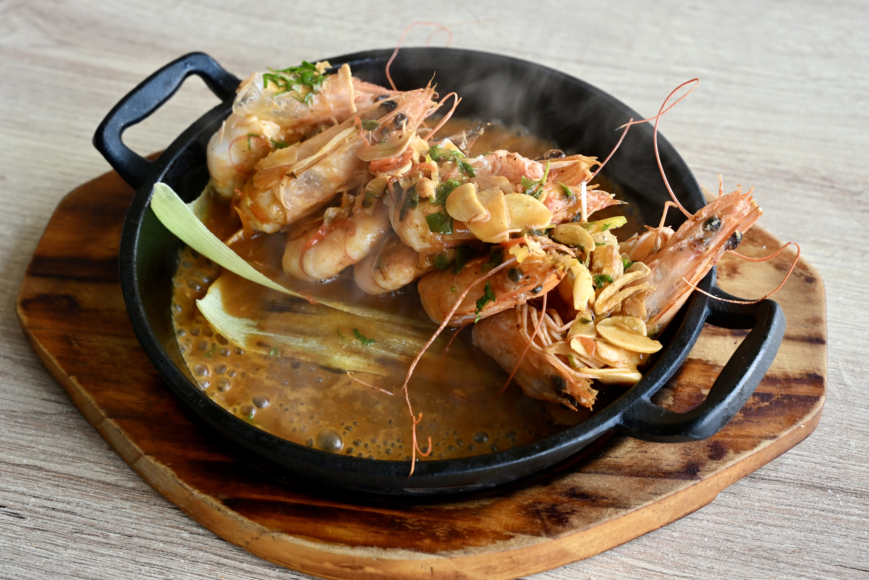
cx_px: 434
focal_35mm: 56
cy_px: 290
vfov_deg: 24.2
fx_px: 1352
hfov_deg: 35.6
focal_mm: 56
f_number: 8
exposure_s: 1/80
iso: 800
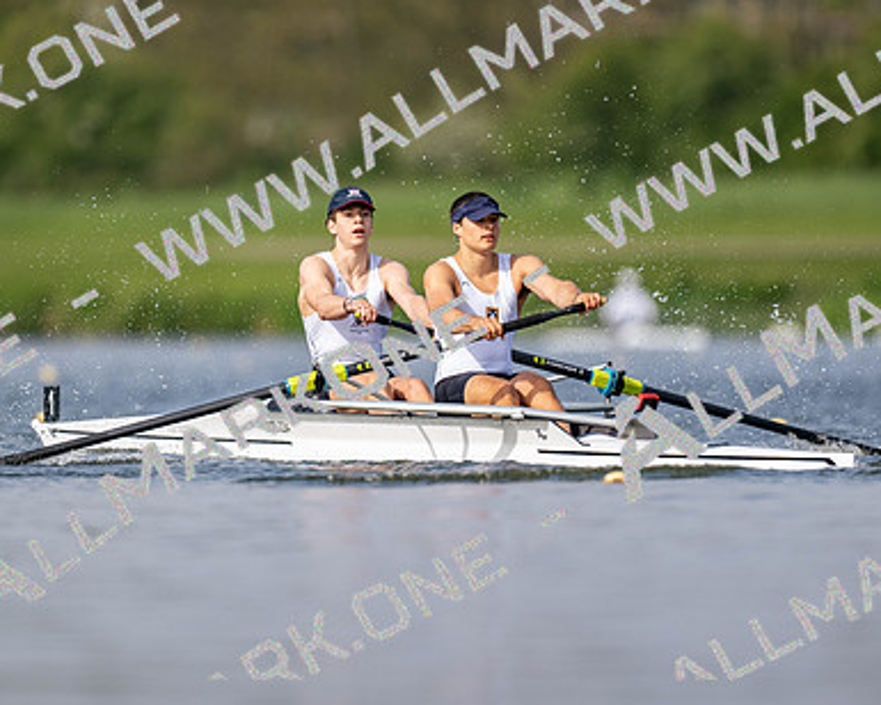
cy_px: 287
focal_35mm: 849
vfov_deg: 1.8
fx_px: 22137
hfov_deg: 2.3
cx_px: 419
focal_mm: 600
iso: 280
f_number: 4
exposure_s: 1/2500
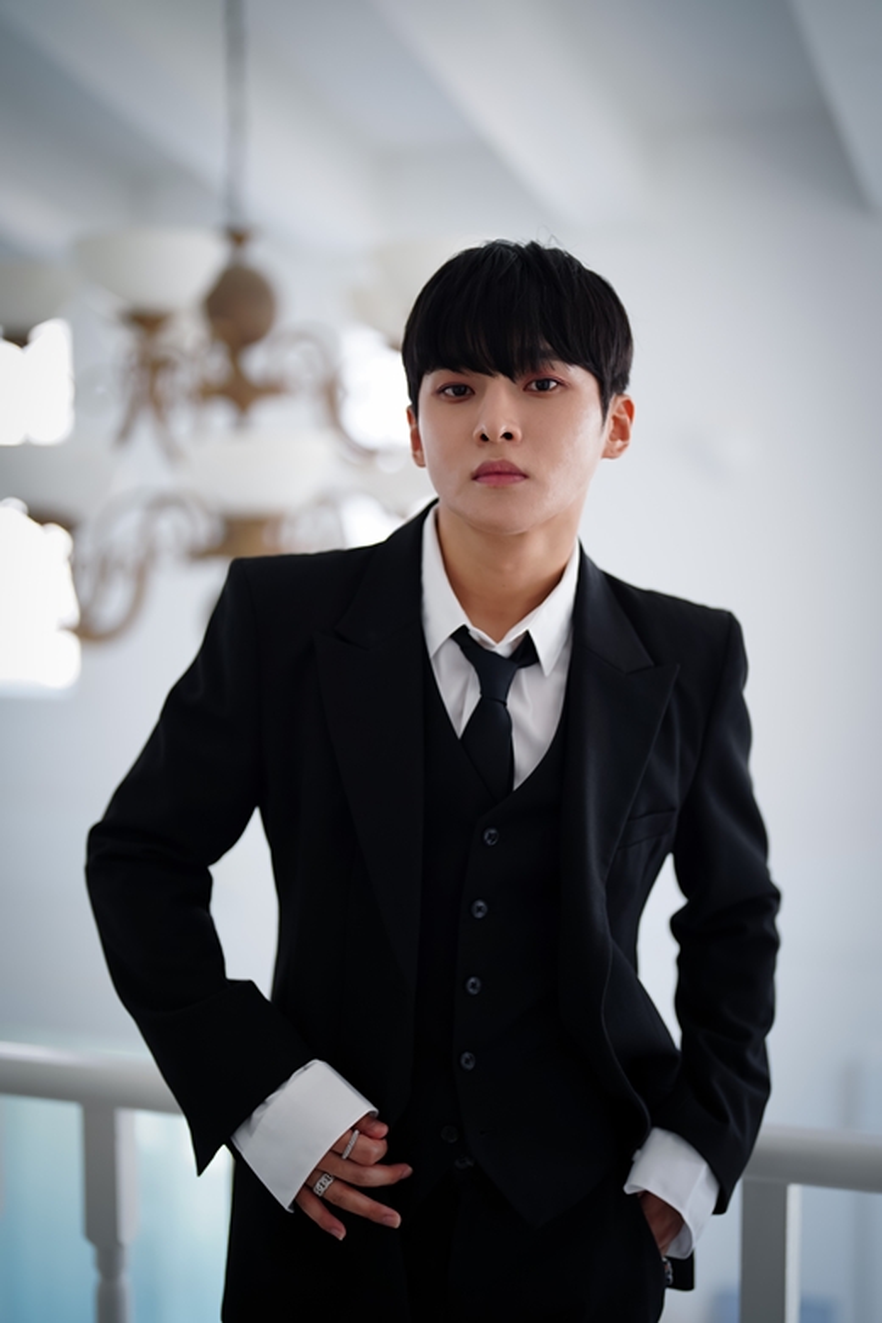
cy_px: 662
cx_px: 441
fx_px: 1837
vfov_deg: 39.6
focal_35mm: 50
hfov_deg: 27.0
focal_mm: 50
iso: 160
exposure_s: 1/320
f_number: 1.2
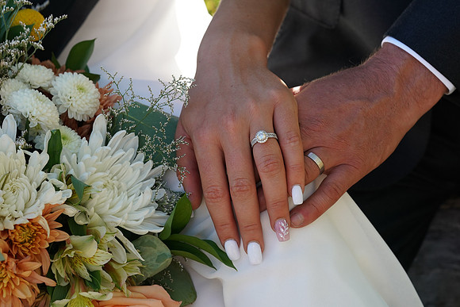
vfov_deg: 16.1
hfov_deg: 23.9
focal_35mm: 85
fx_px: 1086
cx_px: 230
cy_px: 154
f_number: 6.3
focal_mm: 85
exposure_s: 1/400
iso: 800
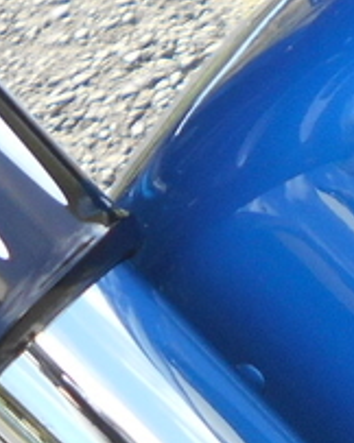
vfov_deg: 7.5
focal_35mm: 254
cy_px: 583
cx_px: 494
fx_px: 3331
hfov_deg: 6.0
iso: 110
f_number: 4.2
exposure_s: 1/250
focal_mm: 7.7
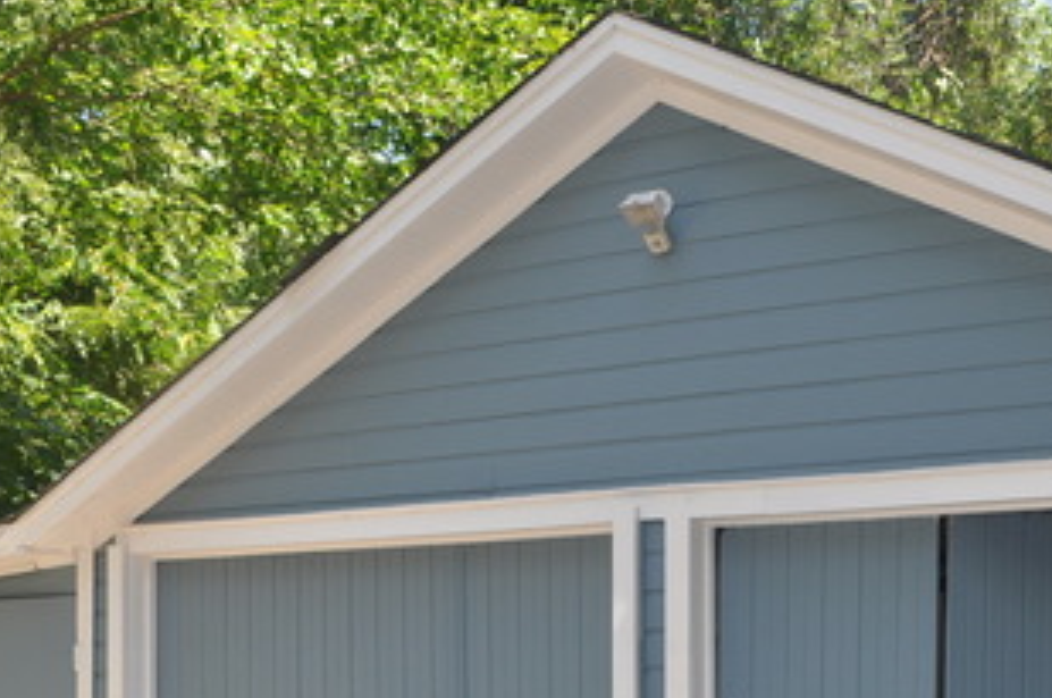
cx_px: 586
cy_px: 584
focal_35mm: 56
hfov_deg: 35.7
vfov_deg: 23.7
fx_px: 1634
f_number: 6.3
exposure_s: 1/200
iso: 200
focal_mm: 18
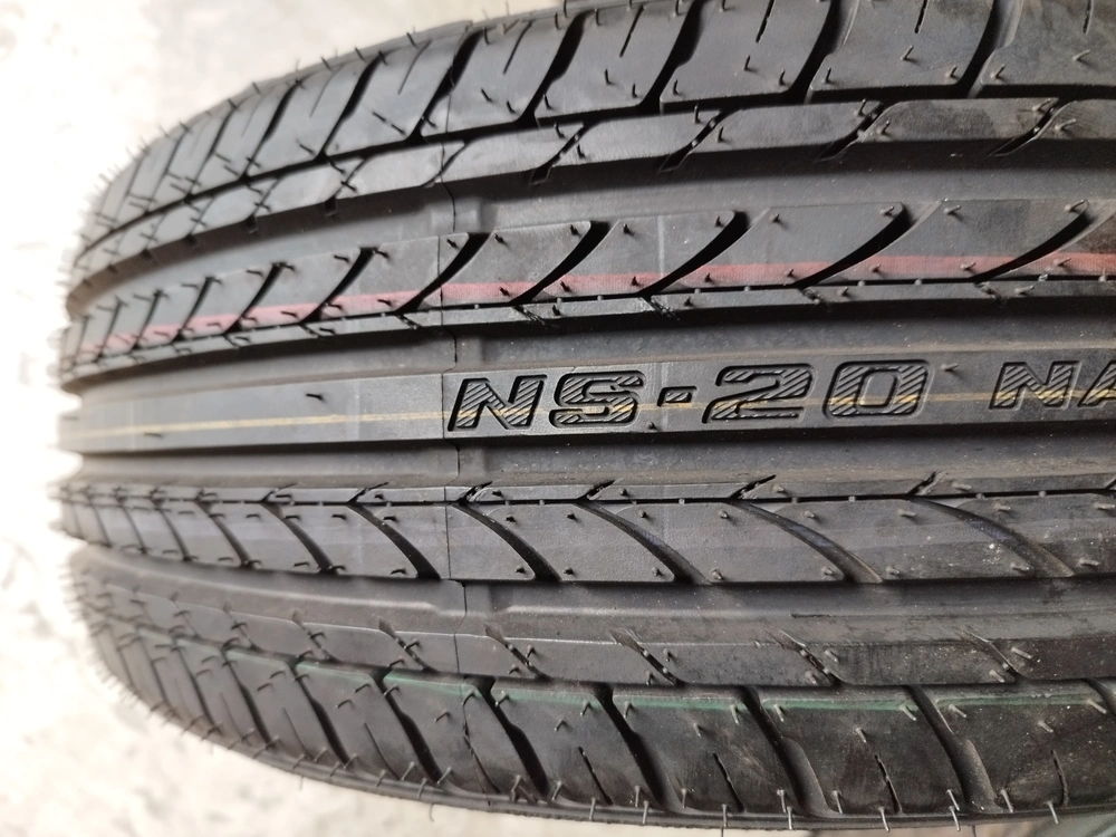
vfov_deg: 54.9
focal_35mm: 25
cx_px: 558
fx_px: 806
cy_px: 418
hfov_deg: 69.4
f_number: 1.89
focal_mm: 5.95
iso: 350
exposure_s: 1/33.3
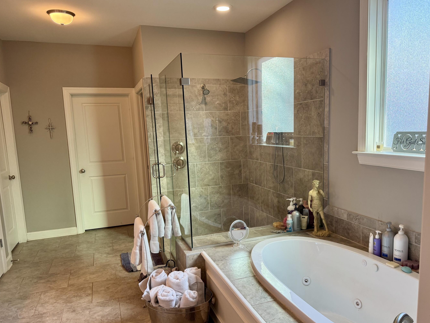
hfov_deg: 65.2
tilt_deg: -8.0
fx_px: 335
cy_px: 177
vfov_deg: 51.3
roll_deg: +1.9
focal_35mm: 27
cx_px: 235
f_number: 1.78
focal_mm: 6.76
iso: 160
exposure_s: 1/120
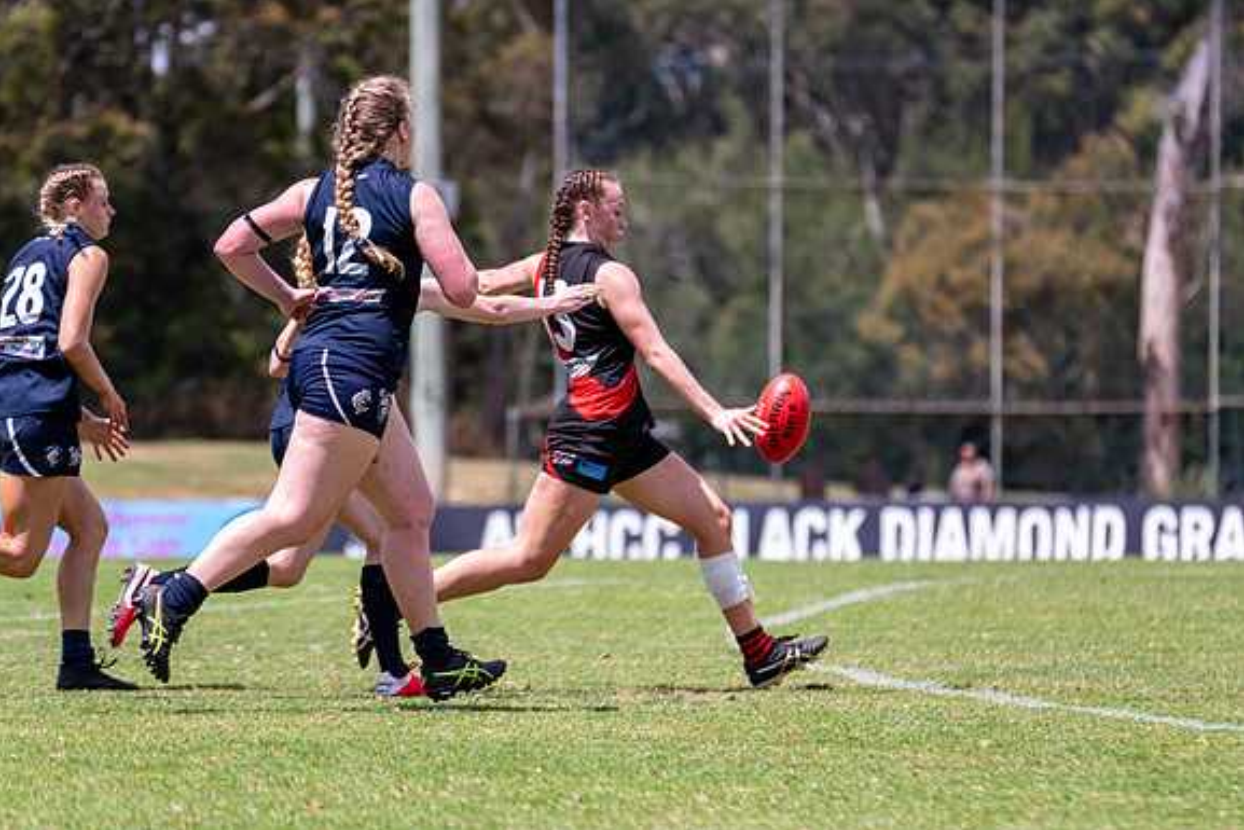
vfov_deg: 4.7
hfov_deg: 7.1
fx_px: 10023
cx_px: 690
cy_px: 415
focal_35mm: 290
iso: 800
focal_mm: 260
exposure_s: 1/2500
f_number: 6.3
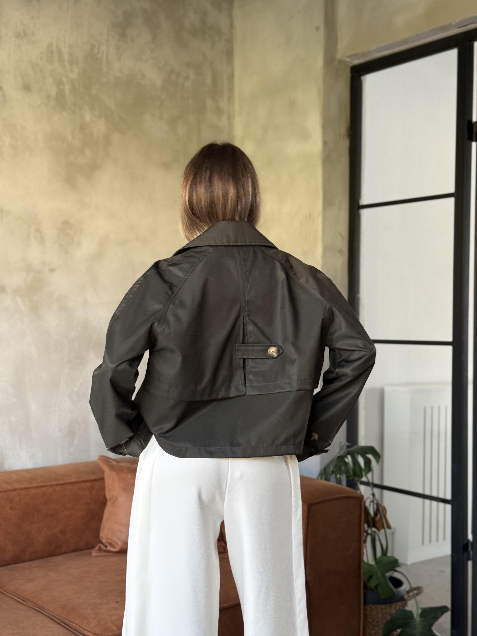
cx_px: 238
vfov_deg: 39.7
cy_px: 318
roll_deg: -0.8
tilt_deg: +0.8
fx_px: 882
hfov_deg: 30.3
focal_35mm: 48
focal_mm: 6.76
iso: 200
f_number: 1.78
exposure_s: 1/60
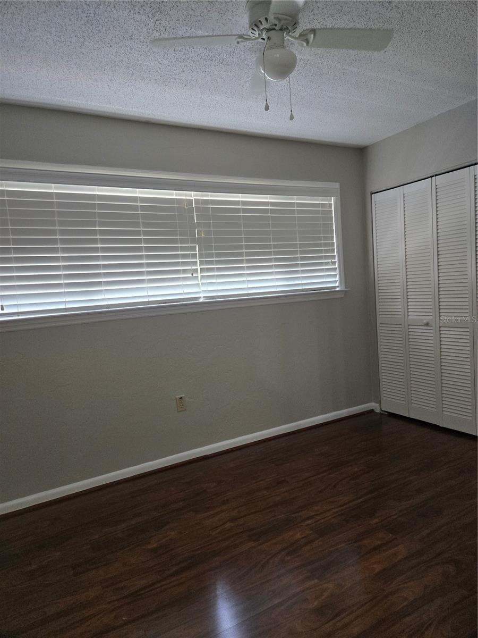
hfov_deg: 58.9
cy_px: 319
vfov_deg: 73.9
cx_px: 239
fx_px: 423
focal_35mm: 23
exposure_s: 1/120
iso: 320
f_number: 1.8
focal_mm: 5.4
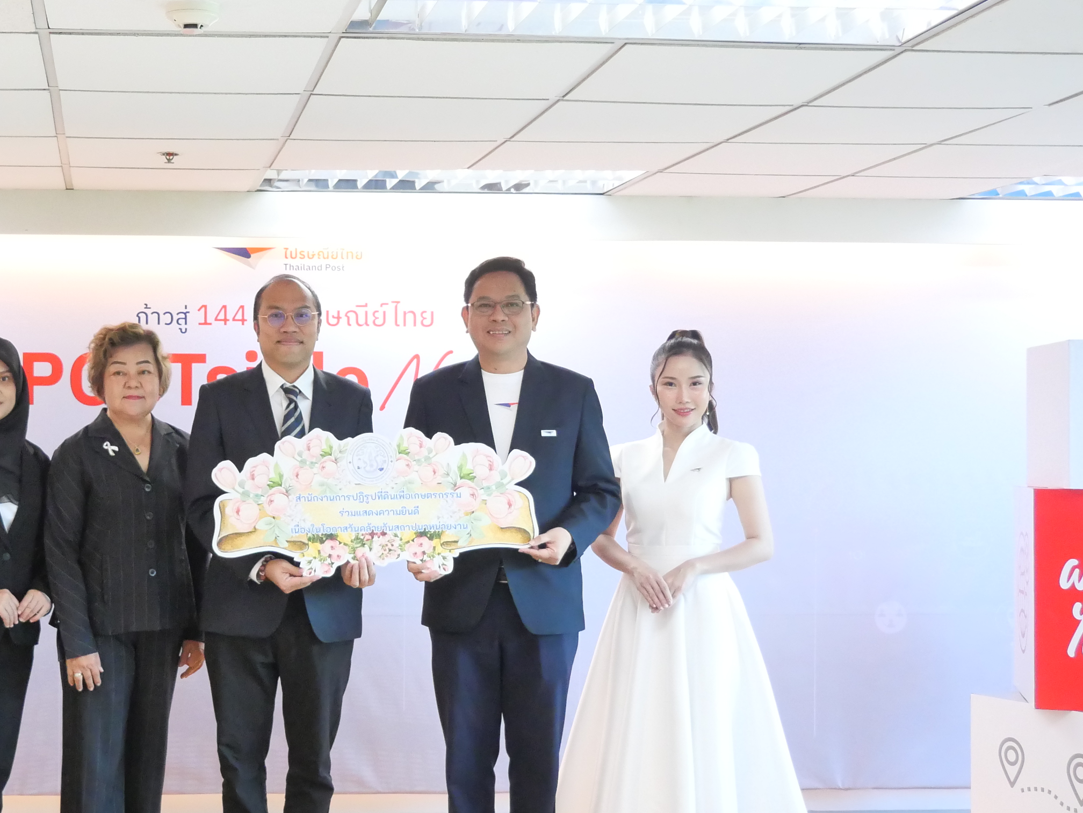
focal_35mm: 62
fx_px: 1940
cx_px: 233
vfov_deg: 23.6
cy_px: 430
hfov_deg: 30.5
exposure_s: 1/160
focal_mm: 17
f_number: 4
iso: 3200
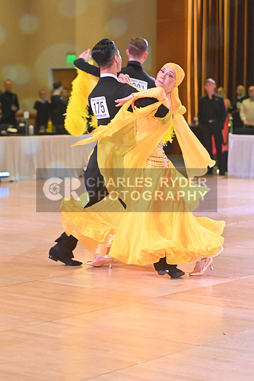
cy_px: 190
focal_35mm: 98
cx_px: 127
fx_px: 1036
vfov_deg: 20.8
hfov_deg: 14.0
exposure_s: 1/400
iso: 5000
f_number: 5
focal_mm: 98
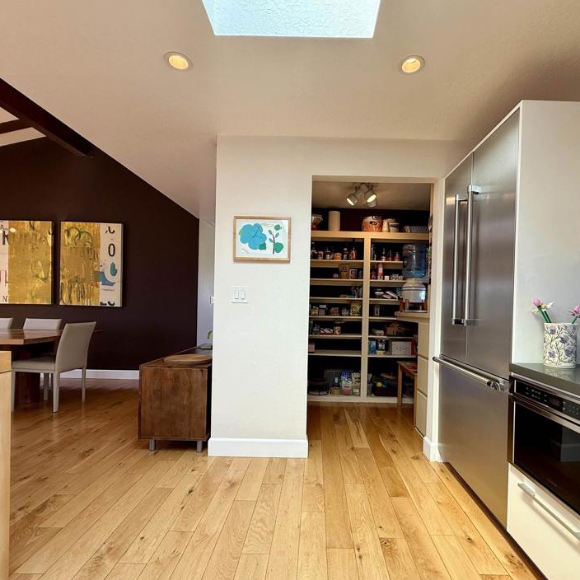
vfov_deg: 80.6
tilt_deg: -0.4
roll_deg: -1.8
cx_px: 320
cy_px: 311
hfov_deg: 80.5
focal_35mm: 18
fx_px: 341
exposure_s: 1/121
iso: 50
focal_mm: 2.22
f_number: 2.2
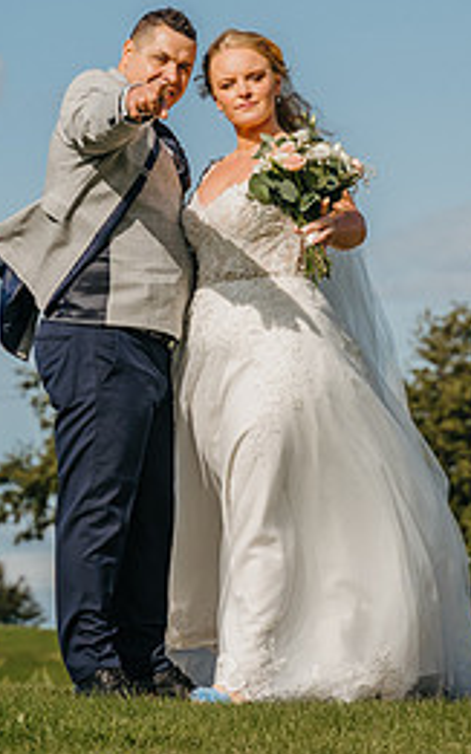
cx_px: 263
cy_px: 272
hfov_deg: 6.6
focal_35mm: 198
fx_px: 4069
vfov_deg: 10.6
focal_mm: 75
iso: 50
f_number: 4.5
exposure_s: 1/1000
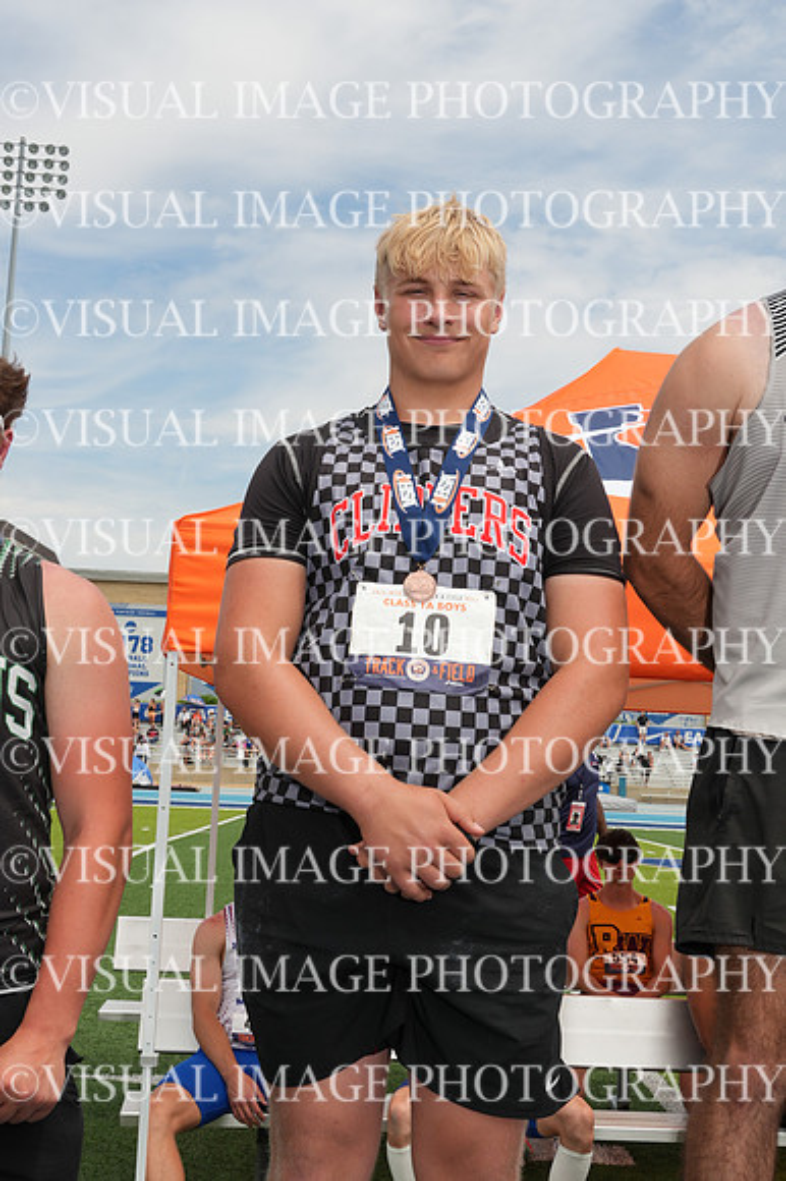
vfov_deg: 38.9
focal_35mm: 51
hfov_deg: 26.5
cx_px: 393
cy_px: 590
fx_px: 1672
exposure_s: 1/160
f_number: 11
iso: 100
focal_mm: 34
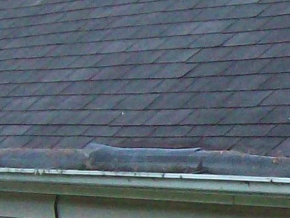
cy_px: 220
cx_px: 562
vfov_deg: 7.2
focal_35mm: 205
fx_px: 1717
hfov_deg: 9.1
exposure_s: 1/64
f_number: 2.7
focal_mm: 6
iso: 200
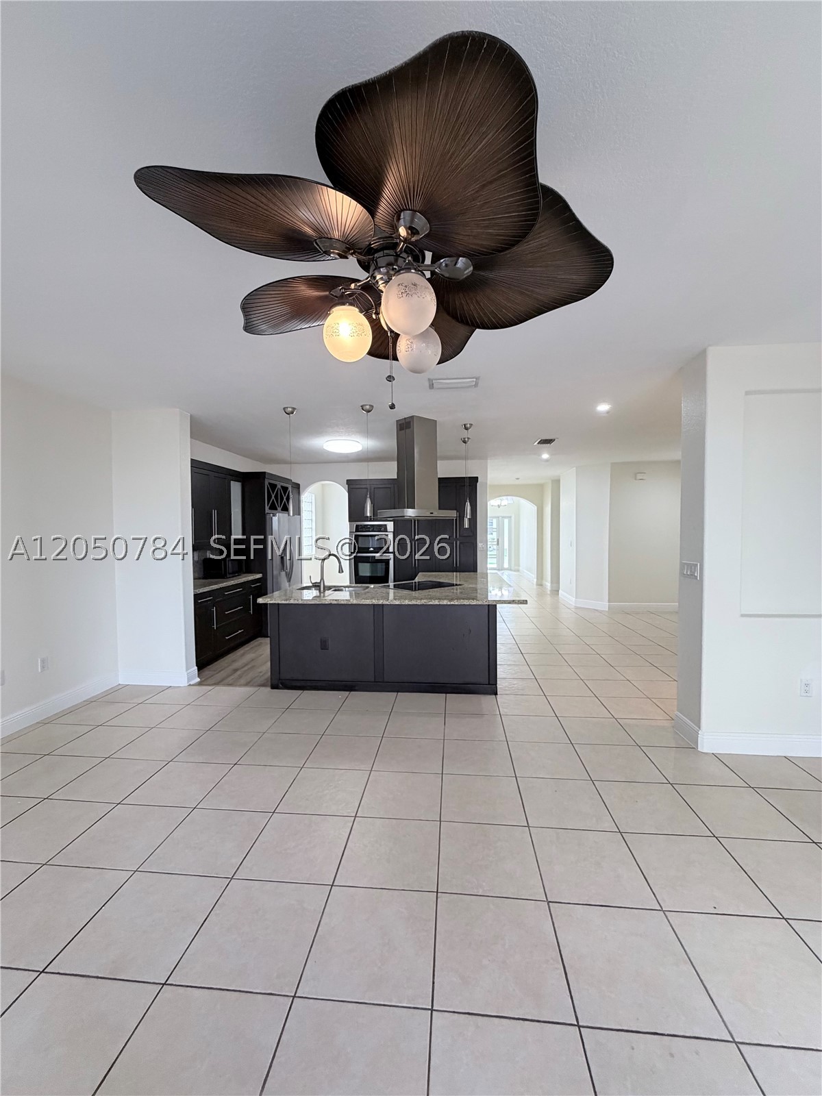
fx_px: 443
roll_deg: +0.4
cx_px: 411
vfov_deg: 102.1
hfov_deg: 85.7
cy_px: 548
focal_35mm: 14
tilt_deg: -1.8
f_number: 2.2
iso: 320
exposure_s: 1/60
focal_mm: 2.22
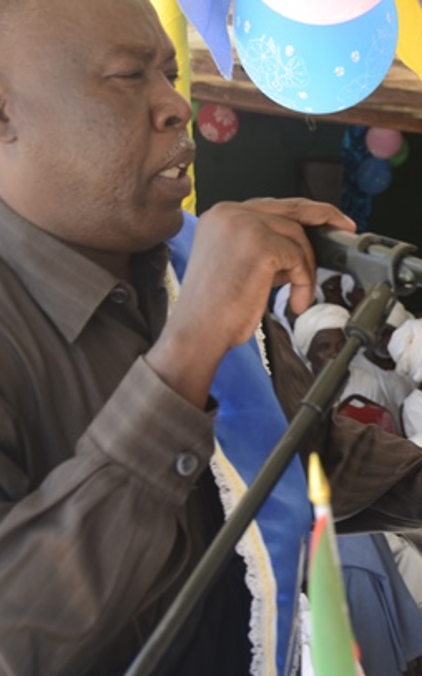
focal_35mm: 75
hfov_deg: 17.0
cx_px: 419
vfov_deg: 27.5
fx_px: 1382
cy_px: 292
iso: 100
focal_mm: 25
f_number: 8
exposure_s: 1/80
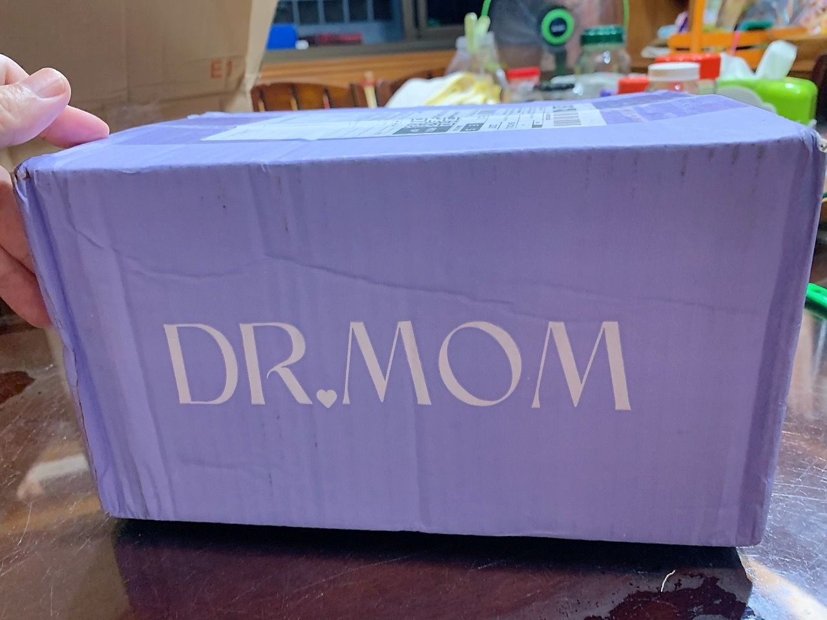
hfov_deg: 67.3
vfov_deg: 53.1
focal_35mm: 26
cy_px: 310
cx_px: 414
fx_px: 621
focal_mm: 4.25
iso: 320
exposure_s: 1/33
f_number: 1.8
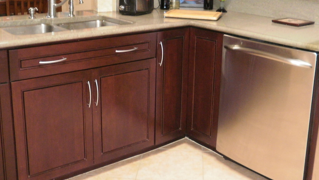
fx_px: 372
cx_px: 143
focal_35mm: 44
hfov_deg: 46.3
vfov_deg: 26.7
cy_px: 39
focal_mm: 4.65
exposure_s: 1/25
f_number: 2.6
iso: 200
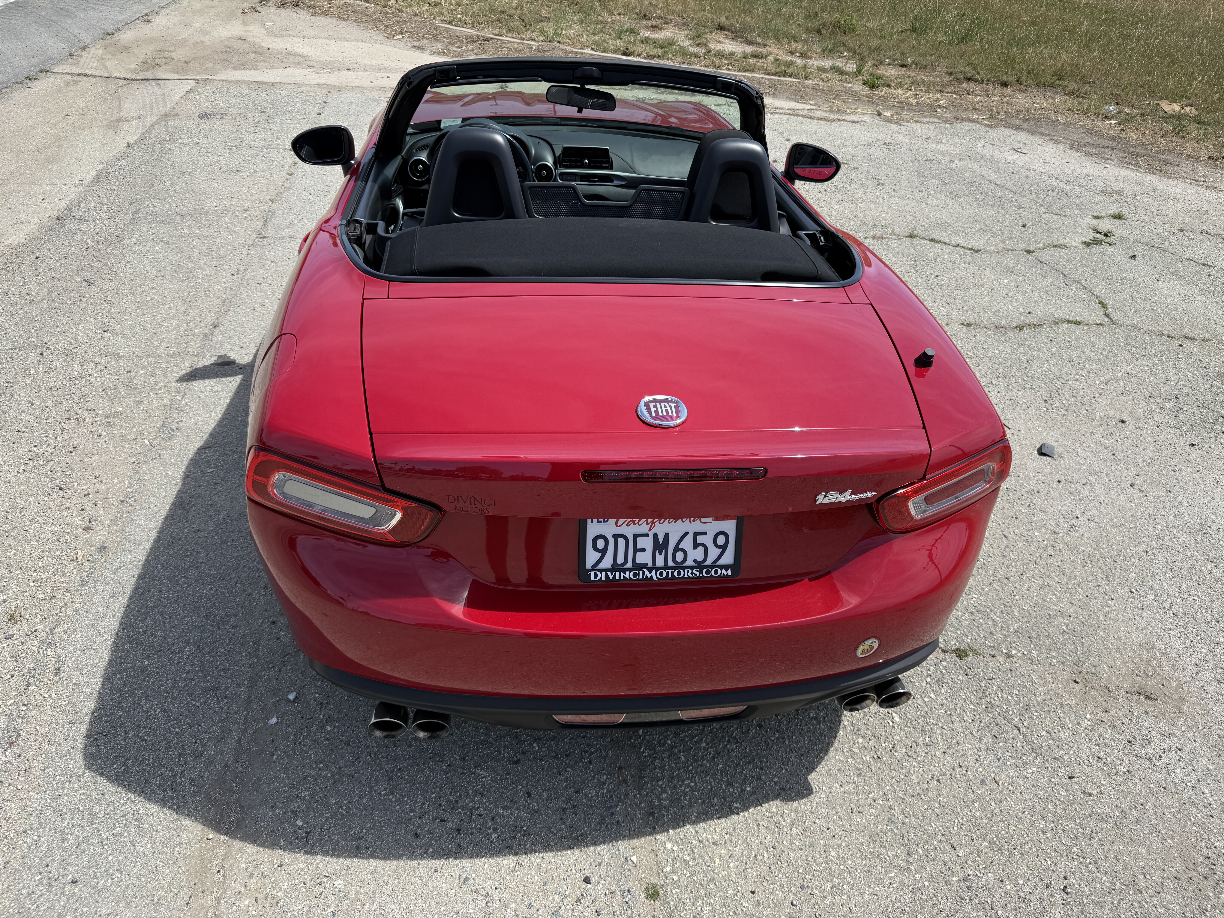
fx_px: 849
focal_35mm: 24
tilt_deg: -32.1
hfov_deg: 71.6
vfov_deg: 56.8
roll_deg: -5.5
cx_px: 612
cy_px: 459
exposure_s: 1/3279
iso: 80
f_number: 1.78
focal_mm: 6.76
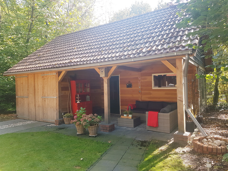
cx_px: 114
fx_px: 171
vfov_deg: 53.1
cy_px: 86
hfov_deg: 67.3
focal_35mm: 26
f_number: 1.7
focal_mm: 4.2
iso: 40
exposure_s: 1/235
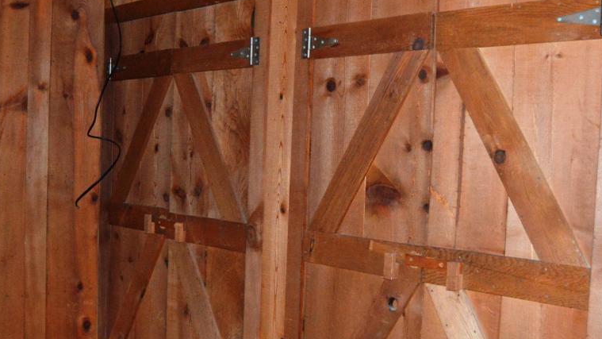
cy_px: 206
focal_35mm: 43
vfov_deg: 27.6
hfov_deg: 47.2
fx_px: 686
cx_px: 340
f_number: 3.5
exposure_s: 1/60
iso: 3200
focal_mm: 18
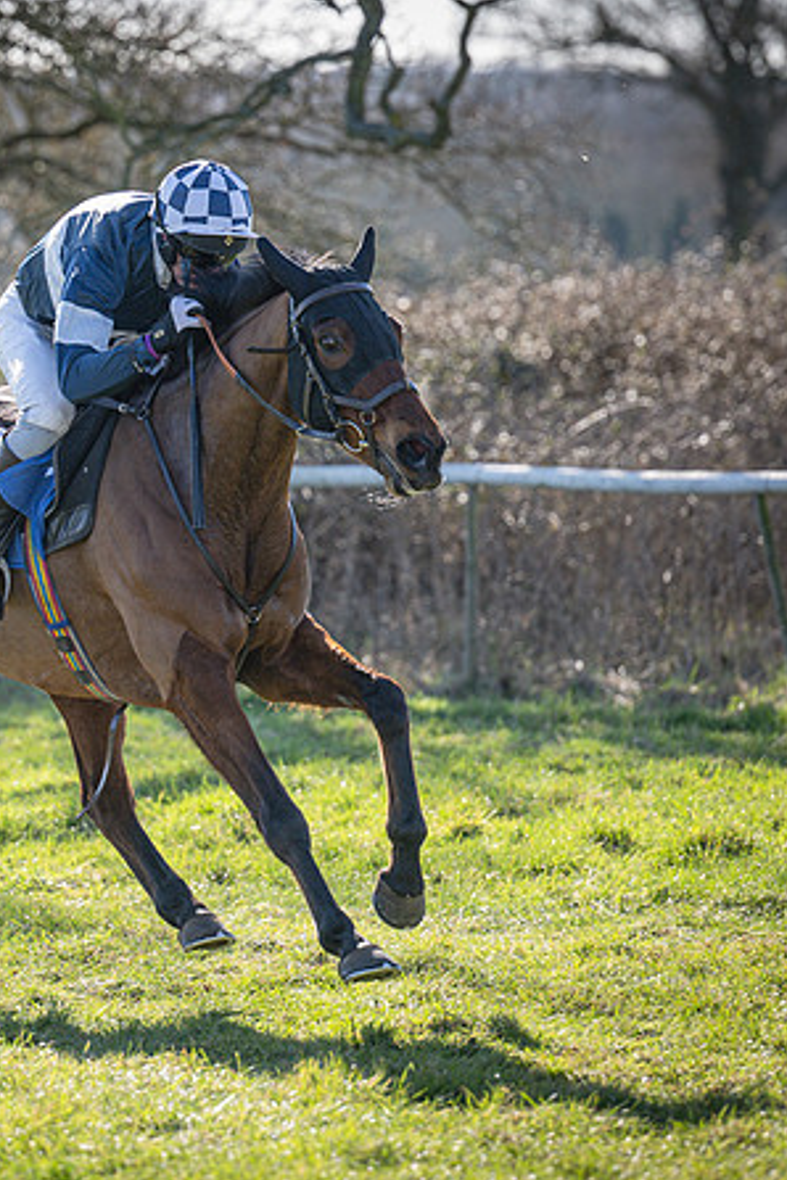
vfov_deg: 7.8
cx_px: 61
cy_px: 469
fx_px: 8689
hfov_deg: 5.2
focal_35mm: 265
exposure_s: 1/2000
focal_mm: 140
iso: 400
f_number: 2.8
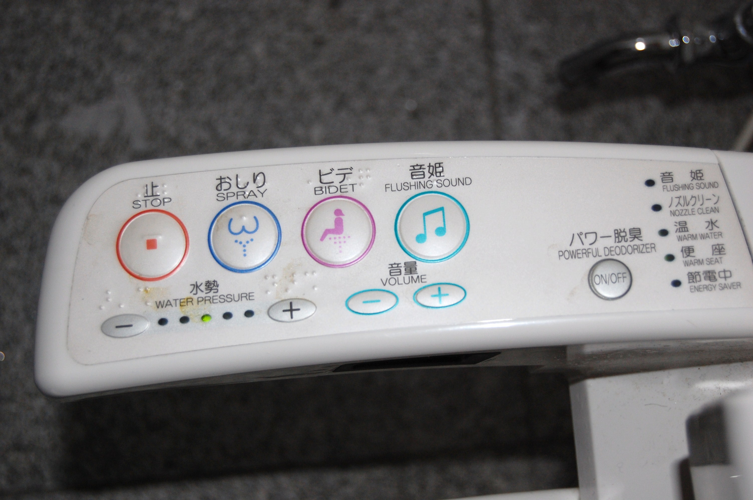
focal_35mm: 69
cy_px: 250
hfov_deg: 29.3
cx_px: 376
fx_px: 1442
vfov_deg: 19.7
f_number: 5.3
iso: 400
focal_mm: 46
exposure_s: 1/60
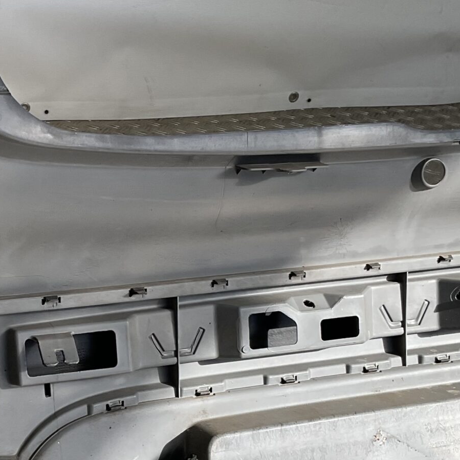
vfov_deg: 23.4
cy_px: 349
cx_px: 102
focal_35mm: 73
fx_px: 1098
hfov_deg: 23.4
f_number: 1.8
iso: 16
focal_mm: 3
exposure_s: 1/442
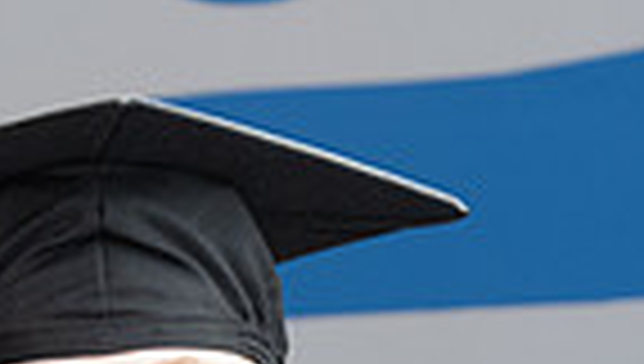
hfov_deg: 8.0
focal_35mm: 265
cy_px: 788
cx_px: -225
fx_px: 4533
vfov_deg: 4.5
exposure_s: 1/125
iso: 800
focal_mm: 50
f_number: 5
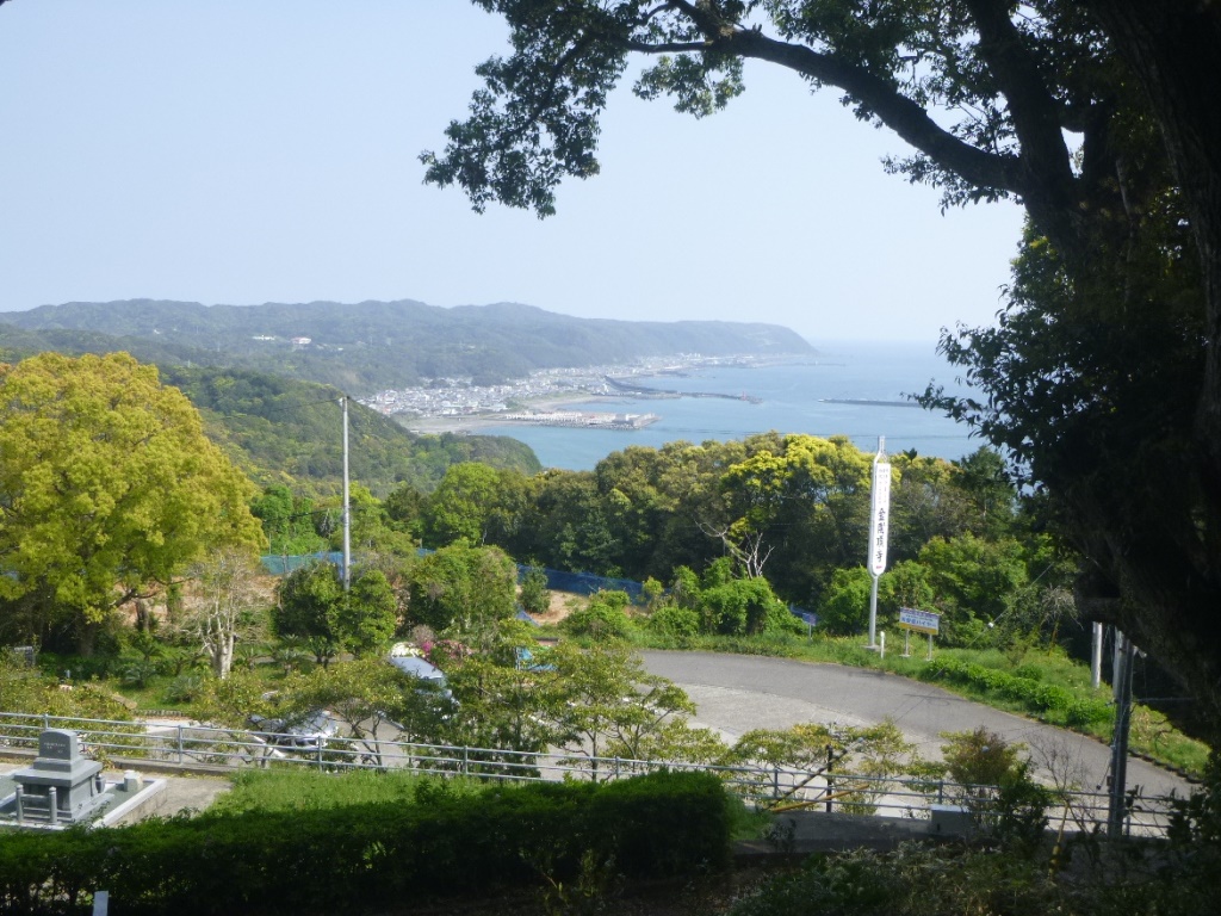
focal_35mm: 36
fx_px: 1270
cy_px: 458
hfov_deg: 51.4
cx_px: 610
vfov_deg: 39.7
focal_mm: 6.4
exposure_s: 1/250
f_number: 4.4
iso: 100
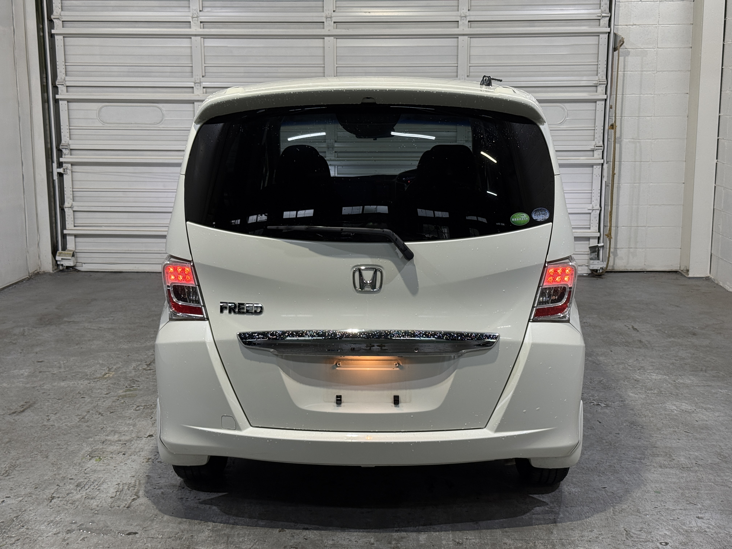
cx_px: 366
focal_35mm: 48
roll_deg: -0.1
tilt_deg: -9.5
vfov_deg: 30.3
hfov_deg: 39.7
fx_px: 1015
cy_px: 274
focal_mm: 6.76
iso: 80
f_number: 1.78
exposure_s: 1/60
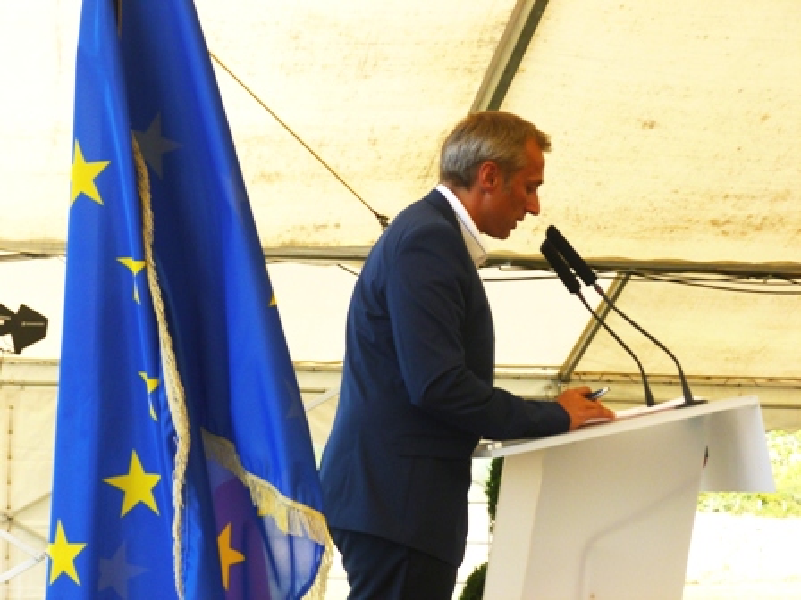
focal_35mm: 115
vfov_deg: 12.9
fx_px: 2661
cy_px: 300
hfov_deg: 17.1
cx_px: 400
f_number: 5.6
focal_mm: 20.6
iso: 100
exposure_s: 1/160
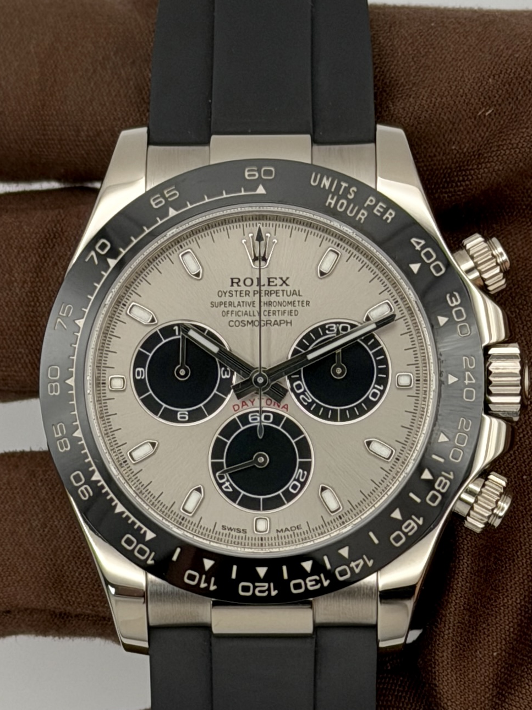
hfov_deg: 17.2
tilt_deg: -85.2
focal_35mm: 86
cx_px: 260
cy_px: 407
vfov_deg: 22.7
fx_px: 1762
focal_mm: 6.76
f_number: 1.78
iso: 64
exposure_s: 1/311
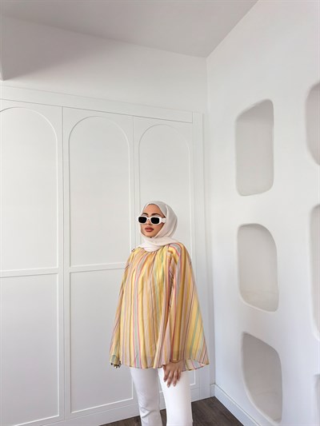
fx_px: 296
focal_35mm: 24
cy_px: 213
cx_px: 160
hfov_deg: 56.8
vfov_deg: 71.6
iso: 250
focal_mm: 6.76
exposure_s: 1/955
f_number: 1.78
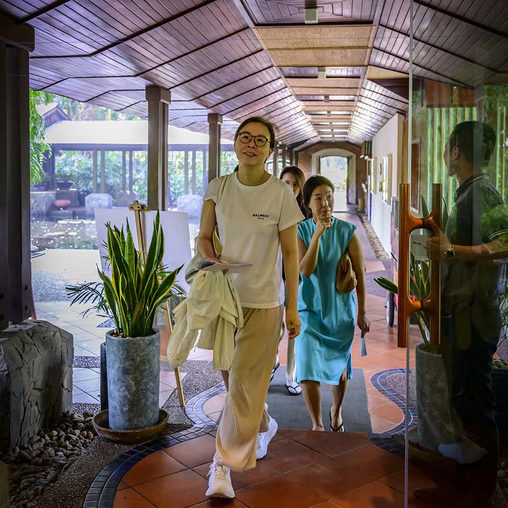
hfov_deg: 52.5
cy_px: 232
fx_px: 515
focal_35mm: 31
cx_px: 254
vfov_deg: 52.5
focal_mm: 24
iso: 2500
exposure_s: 1/250
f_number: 3.5
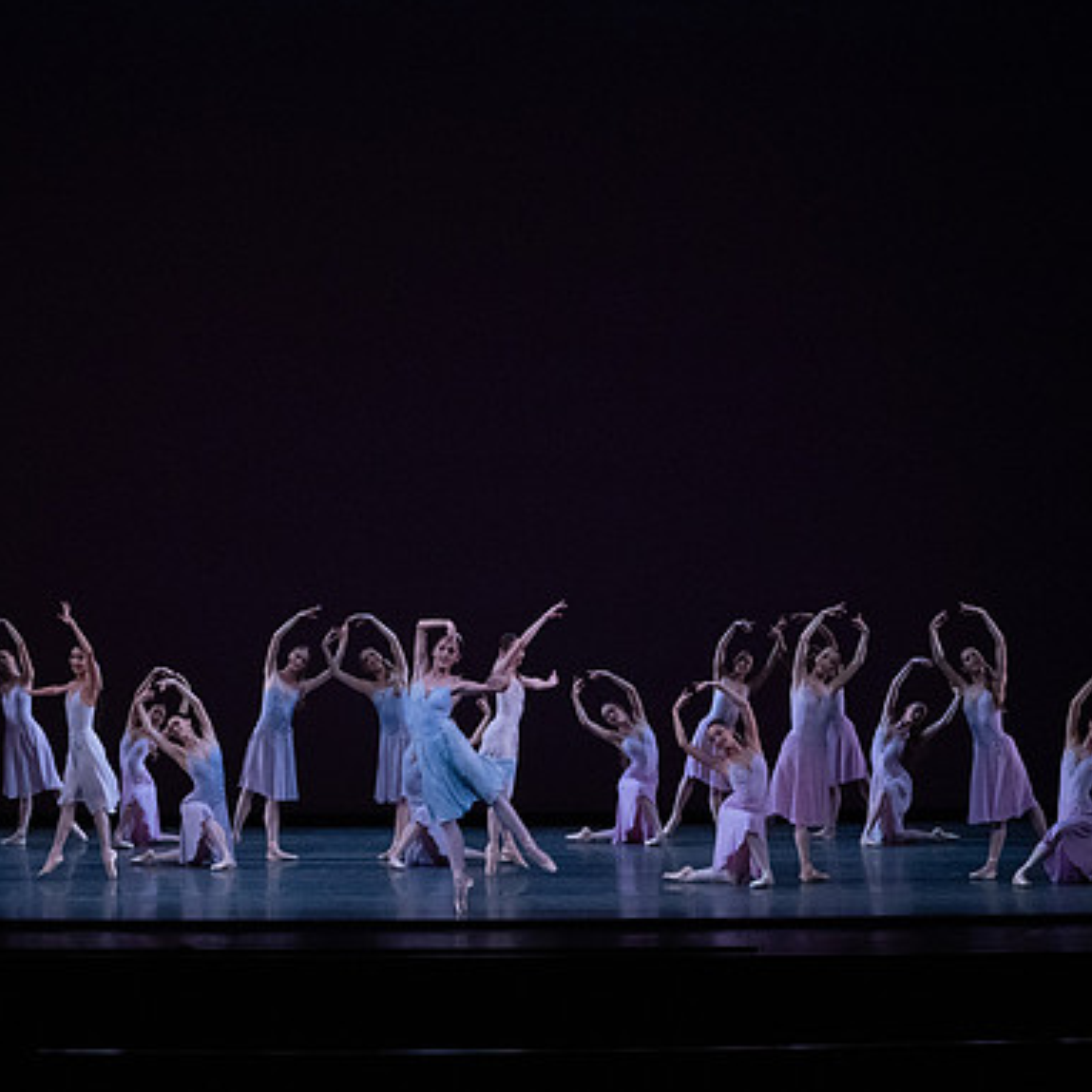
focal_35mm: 90
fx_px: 3212
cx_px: 391
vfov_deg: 19.3
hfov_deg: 19.3
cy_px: 546
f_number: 13
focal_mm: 70
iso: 12800
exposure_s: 1/400
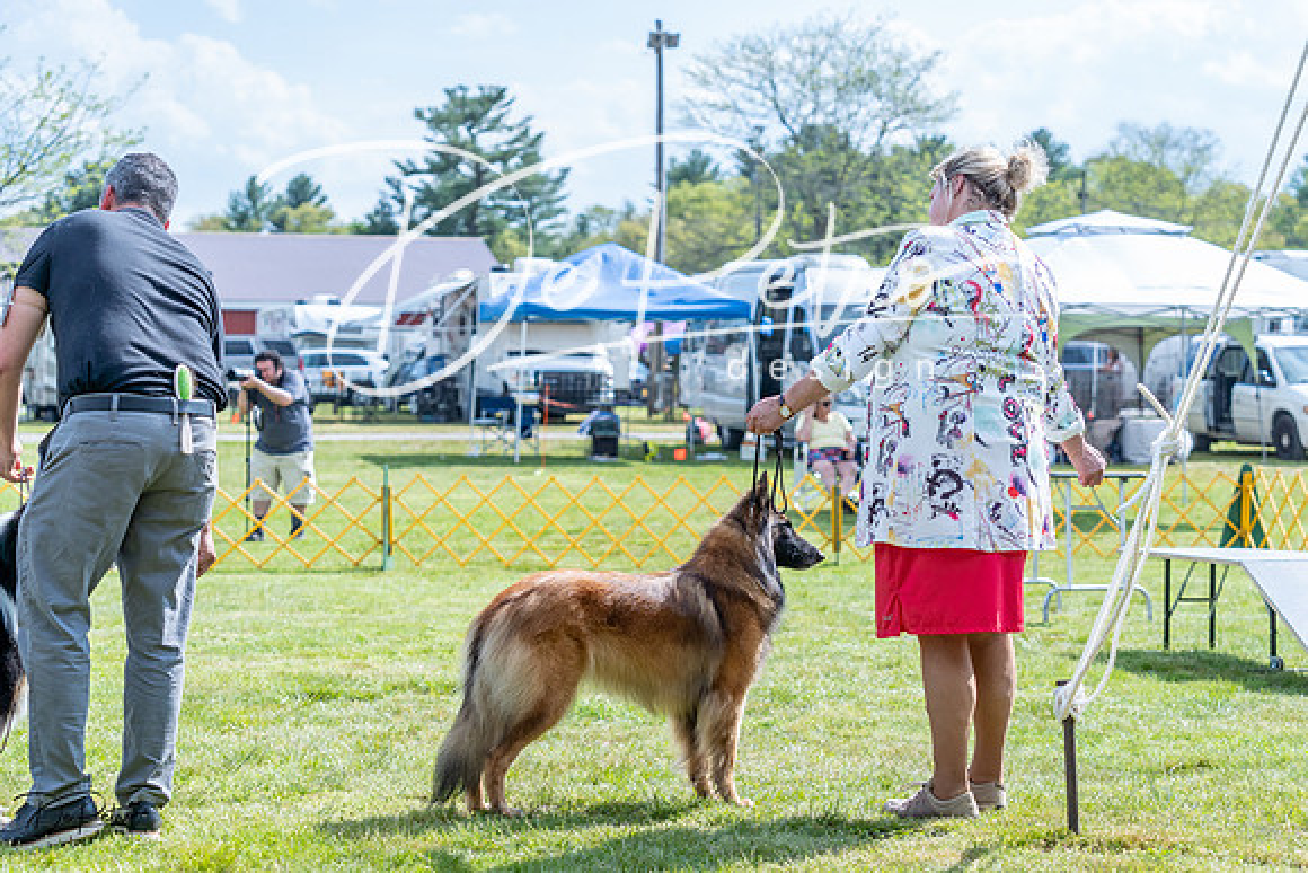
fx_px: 2544
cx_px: 654
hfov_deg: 28.8
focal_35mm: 70
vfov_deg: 19.5
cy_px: 436
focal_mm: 70
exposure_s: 1/1600
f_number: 4.5
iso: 400
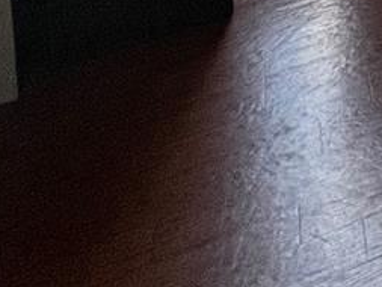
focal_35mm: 79
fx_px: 872
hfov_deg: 17.3
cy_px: -554
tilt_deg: -7.1
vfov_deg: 11.5
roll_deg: -1.1
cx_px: 781
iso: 160
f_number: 1.8
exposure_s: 1/99
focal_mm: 1.57
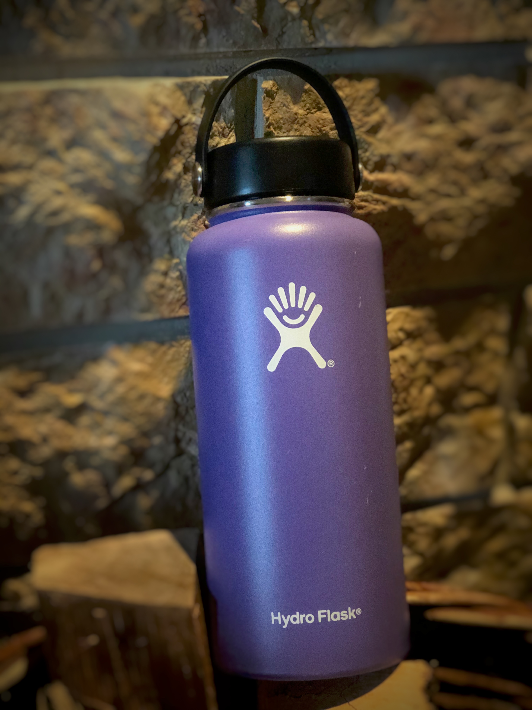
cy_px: 355
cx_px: 266
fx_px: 1168
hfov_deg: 25.7
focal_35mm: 57
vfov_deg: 33.8
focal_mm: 6.6
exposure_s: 1/33
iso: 1250
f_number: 2.8
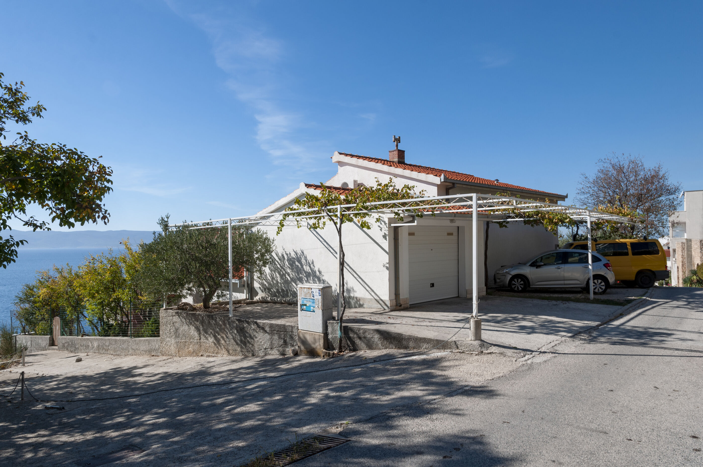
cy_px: 234
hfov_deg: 73.8
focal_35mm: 24
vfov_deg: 53.0
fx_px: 468
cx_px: 352
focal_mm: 16
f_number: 11
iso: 100
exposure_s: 1/125
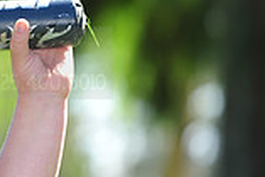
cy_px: 49
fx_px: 3669
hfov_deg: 4.1
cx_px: -214
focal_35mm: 498
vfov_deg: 2.8
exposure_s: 1/400
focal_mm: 135
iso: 200
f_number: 4.5
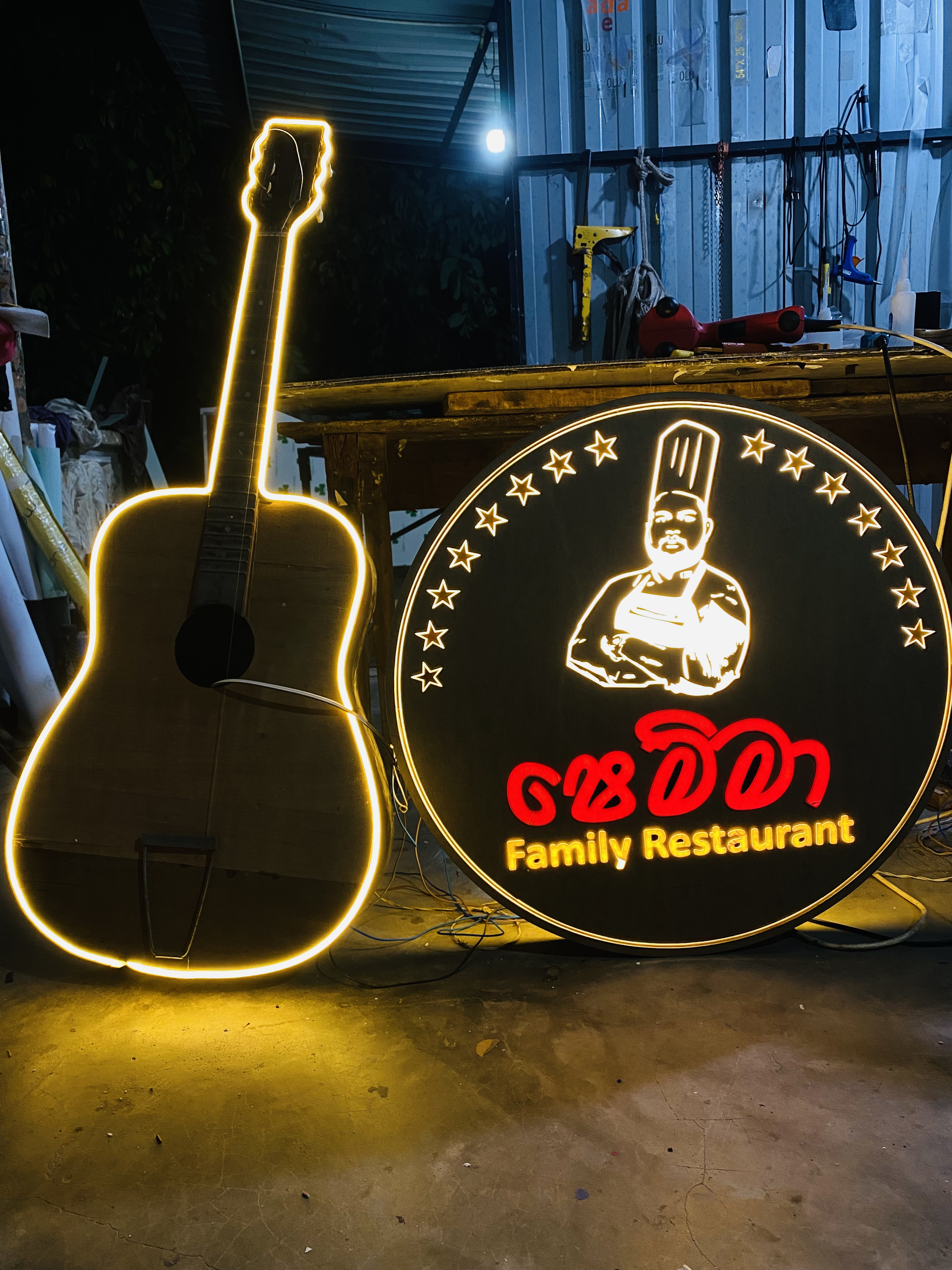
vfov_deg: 67.3
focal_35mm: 26
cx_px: 476
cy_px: 635
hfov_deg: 53.1
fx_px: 953
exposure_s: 1/50
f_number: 1.8
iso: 160
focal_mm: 4.25
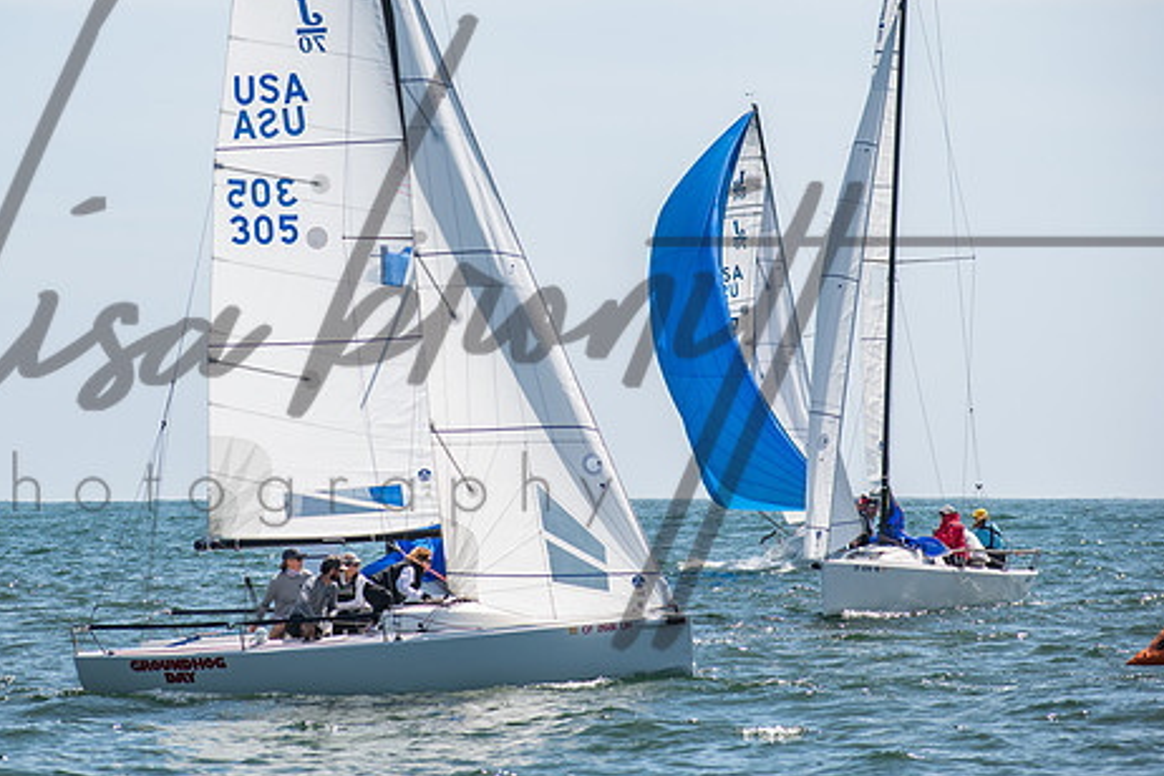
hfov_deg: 8.4
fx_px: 7921
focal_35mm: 245
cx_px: 501
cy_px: 301
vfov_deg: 5.6
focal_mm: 130
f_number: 6.3
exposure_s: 1/1000
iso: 200
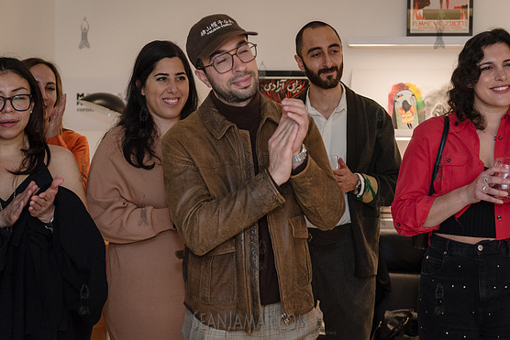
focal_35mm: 73
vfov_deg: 18.7
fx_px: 1034
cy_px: 165
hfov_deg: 27.7
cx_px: 261
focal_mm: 70
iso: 1600
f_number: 4
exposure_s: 1/250
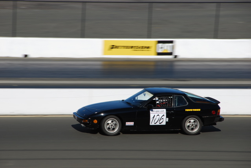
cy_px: 84
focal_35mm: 300
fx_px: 2095
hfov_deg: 6.9
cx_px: 126
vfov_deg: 4.6
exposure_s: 1/250
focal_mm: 200
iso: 100
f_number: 10
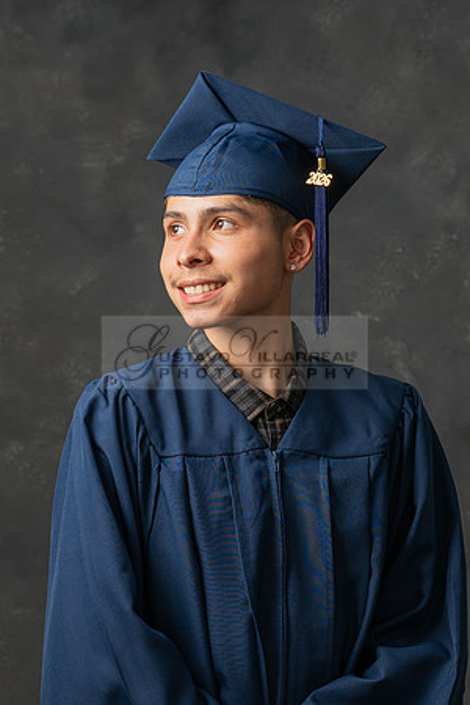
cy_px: 458
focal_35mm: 120
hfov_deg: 11.4
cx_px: 227
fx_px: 2358
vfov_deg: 17.0
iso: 200
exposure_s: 1/200
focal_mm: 53
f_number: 5.6
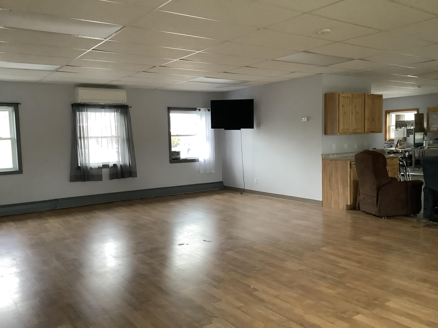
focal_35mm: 31
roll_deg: +0.4
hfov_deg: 58.4
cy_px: 164
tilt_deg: -4.7
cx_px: 219
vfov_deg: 45.4
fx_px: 392
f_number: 2.4
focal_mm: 3.3
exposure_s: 1/60
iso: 250
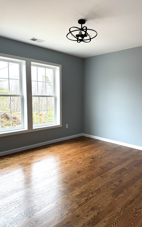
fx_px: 161
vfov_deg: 70.4
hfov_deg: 47.4
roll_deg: -0.1
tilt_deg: -7.0
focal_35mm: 26
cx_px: 83
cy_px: 115
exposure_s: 1/120
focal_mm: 6.76
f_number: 1.78
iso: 80
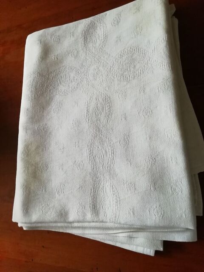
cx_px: 102
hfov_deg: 53.1
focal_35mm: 26
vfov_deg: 67.3
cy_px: 136
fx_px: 204
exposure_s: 1/33.3
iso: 400
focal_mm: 3.46
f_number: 2.2
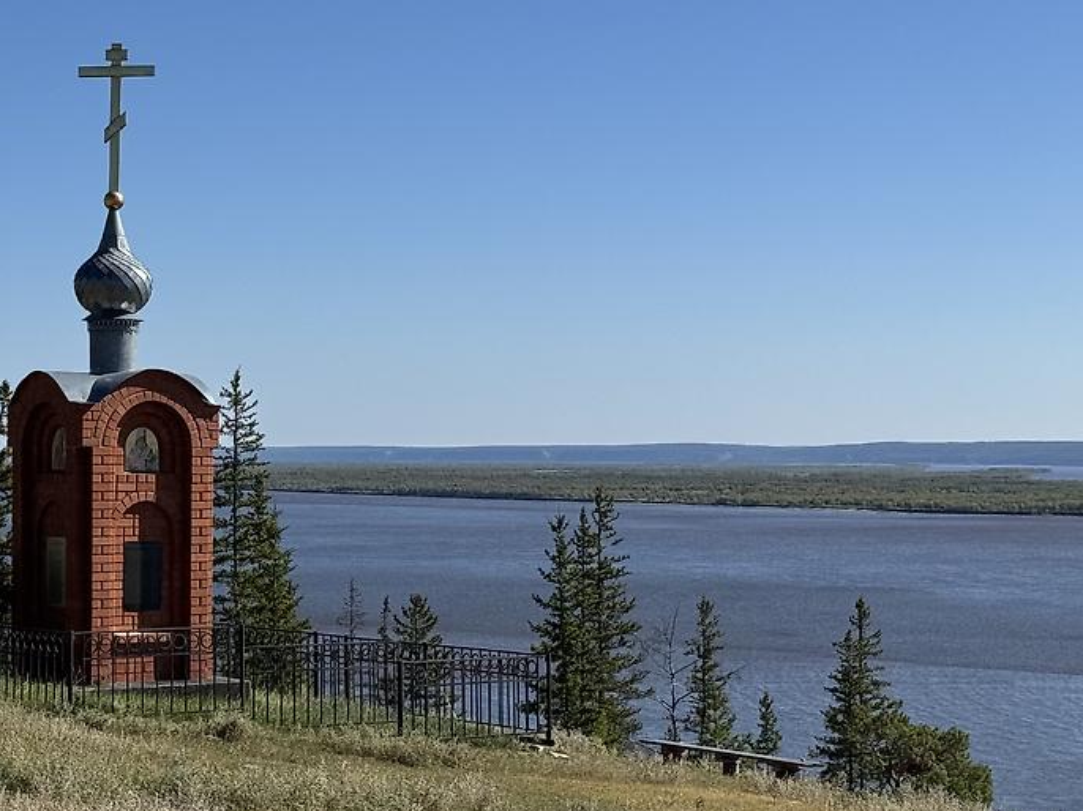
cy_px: 357
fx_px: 2627
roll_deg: +0.4
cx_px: 289
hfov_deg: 23.1
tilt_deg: +2.6
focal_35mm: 84
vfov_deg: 17.6
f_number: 1.78
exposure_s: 1/7092
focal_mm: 6.76
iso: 64
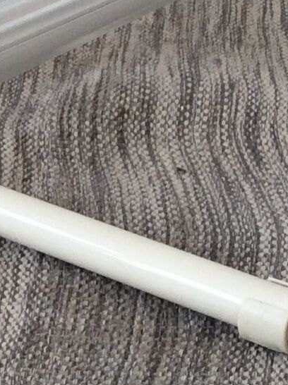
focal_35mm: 152
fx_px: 1690
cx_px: -68
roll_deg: +2.6
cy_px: 255
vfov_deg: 13.0
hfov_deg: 9.6
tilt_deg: -29.5
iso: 40
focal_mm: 3.3
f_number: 2.4
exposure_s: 1/100
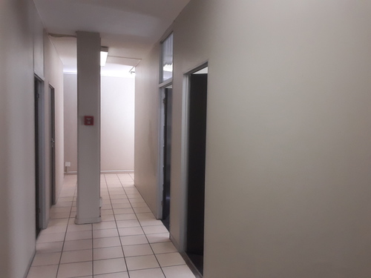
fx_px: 322
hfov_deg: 60.0
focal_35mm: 30
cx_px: 186
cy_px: 139
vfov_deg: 46.8
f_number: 1.9
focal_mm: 2.2
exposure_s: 1/50
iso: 100
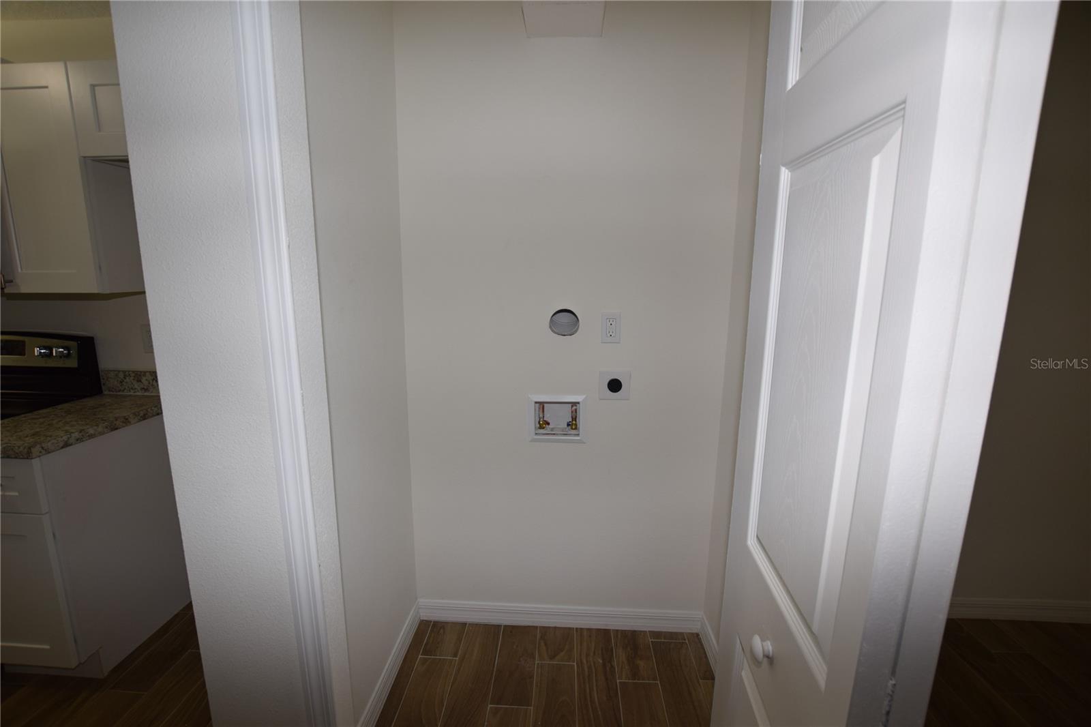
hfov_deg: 100.4
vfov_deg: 77.3
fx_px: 454
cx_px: 546
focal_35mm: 15
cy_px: 364
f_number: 5
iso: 360
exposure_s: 1/100
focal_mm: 10
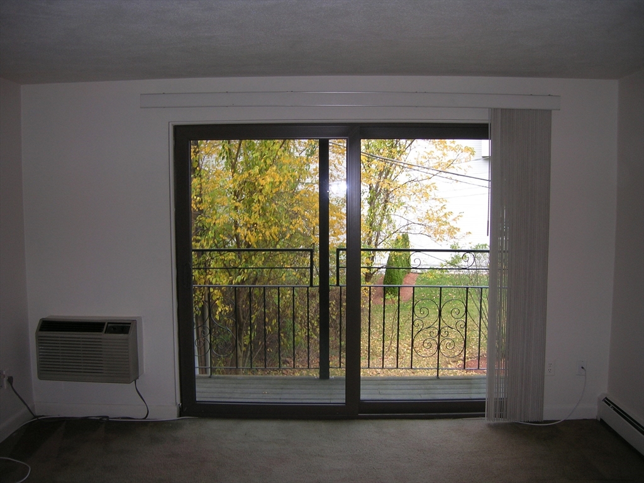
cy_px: 242
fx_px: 633
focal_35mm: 34
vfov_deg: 41.8
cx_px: 322
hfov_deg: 54.0
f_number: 2.9
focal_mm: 5.7
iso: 50
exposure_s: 1/71.6
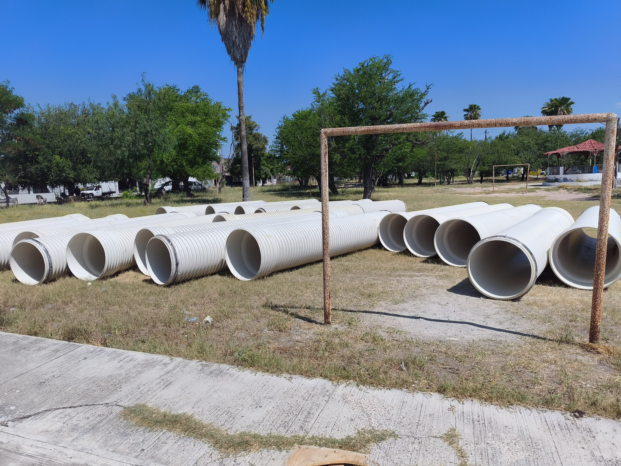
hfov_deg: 73.9
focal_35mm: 23
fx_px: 413
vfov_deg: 58.9
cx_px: 310
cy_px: 233
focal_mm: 6.06
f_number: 1.7
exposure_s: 1/1576
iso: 50
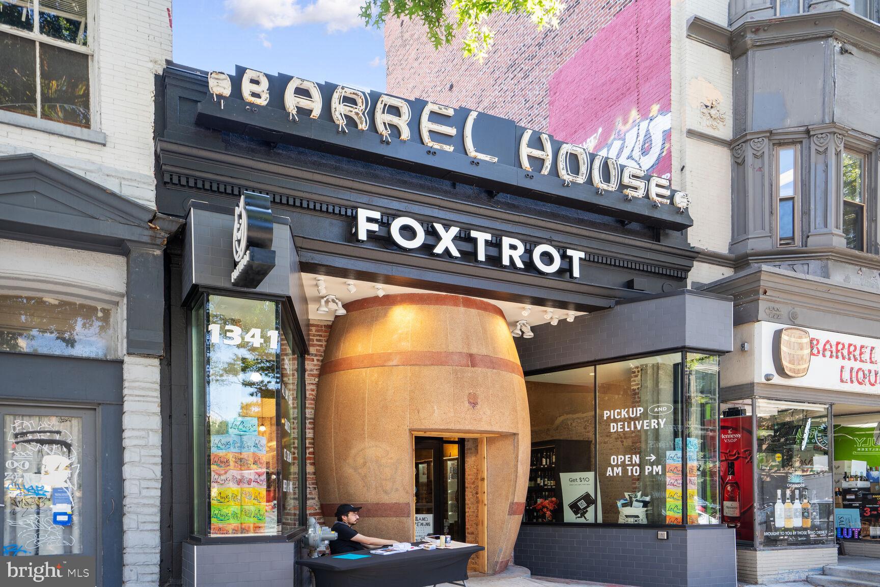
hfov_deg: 69.4
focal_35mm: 26
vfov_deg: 49.6
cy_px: 294
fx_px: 636
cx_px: 440
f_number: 8
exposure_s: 1/25
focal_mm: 26
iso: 200
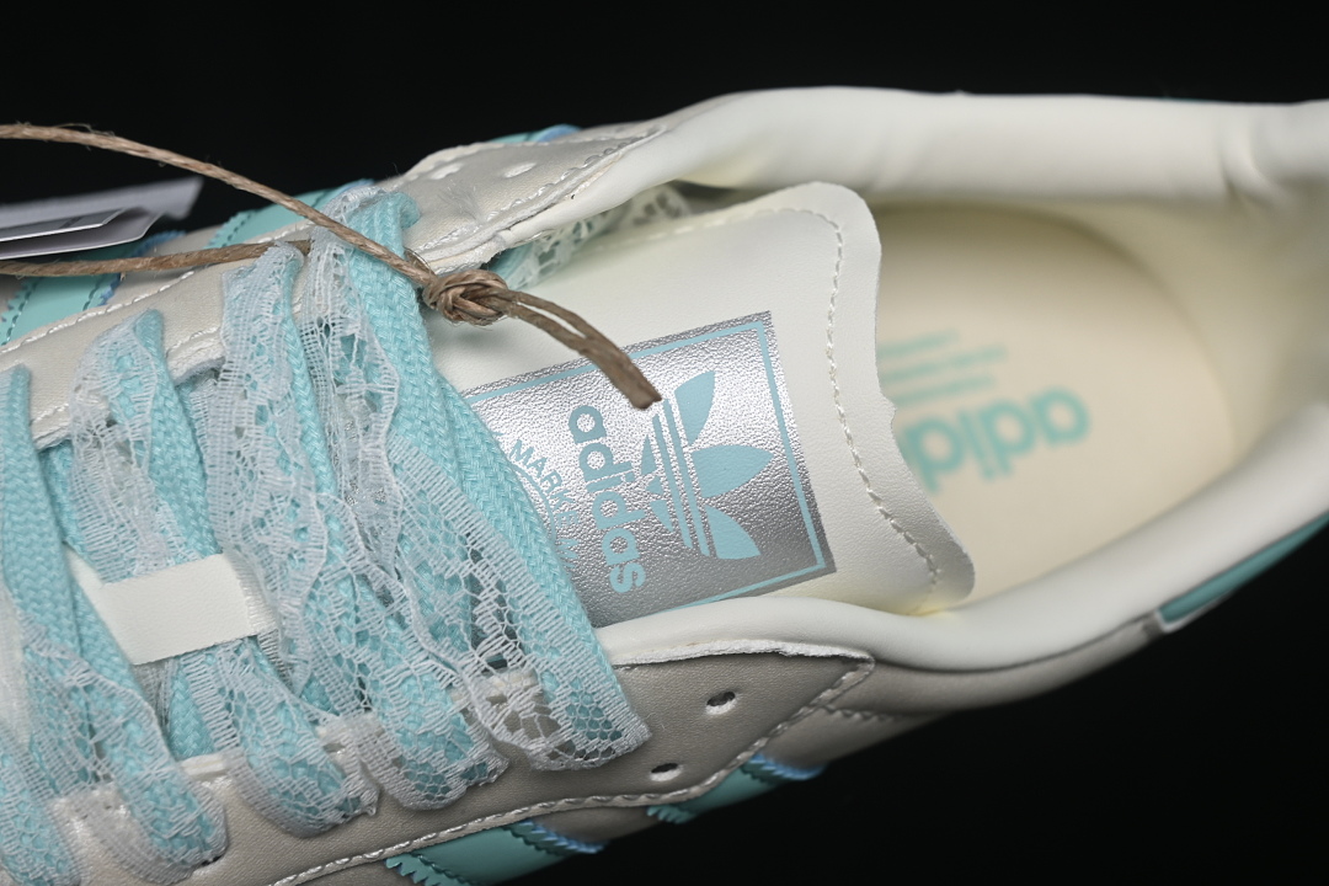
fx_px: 2769
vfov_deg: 18.2
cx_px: 664
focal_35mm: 75
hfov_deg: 27.0
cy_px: 443
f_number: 6.3
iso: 160
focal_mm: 50
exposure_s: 1/60
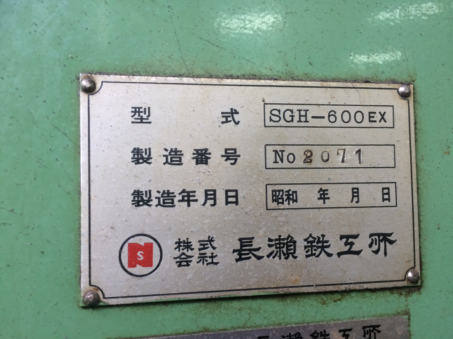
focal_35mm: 29
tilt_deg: +2.8
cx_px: 226
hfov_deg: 61.7
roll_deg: +1.9
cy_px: 170
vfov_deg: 48.2
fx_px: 380
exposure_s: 1/33
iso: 100
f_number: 2.2
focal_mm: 4.15
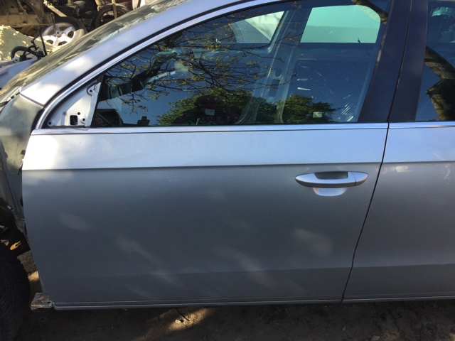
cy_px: 170
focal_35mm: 29
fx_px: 381
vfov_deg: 48.2
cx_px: 228
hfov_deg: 61.7
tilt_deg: -29.9
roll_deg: -2.1
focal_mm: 4.15
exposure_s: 1/344
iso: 32
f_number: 2.2
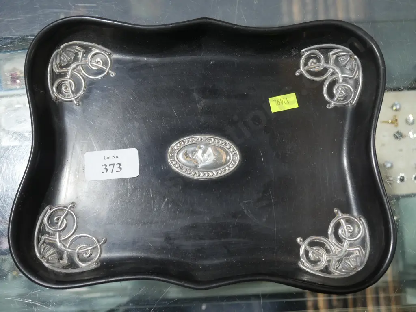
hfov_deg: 46.8
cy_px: 156
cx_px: 208
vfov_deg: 36.0
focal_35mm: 40
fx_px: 481
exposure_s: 1/60
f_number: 4.5
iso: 400
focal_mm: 20
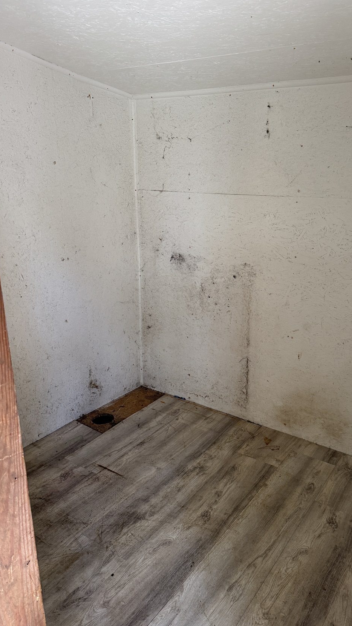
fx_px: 448
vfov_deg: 69.8
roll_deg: +1.0
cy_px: 304
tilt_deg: -14.8
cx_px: 220
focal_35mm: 27
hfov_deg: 42.6
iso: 160
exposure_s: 1/121
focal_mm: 6.76
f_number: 1.78
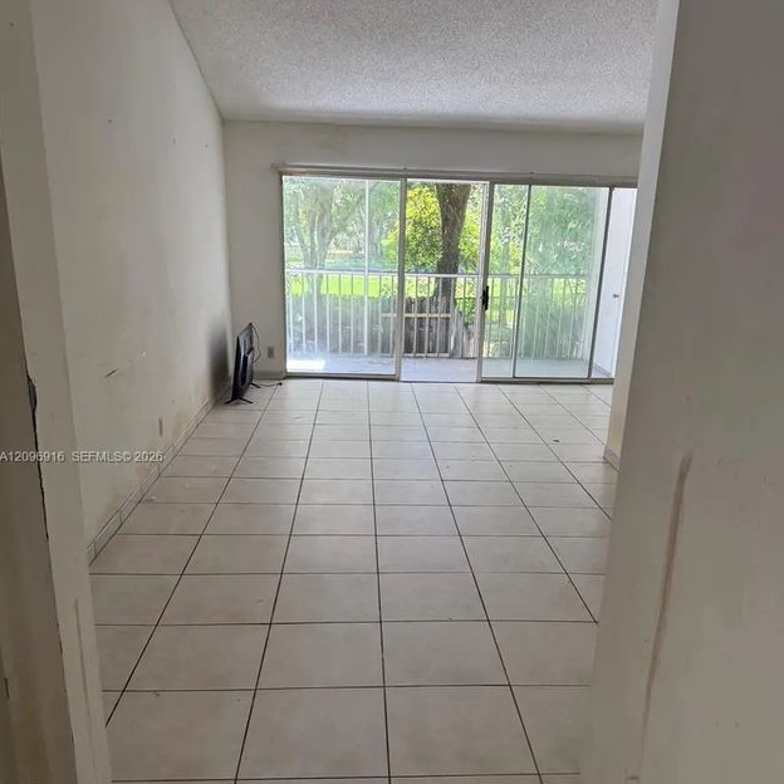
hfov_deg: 55.6
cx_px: 400
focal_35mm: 29
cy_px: 458
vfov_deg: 55.3
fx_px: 743
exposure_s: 1/121
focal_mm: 6.76
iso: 125
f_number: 1.78
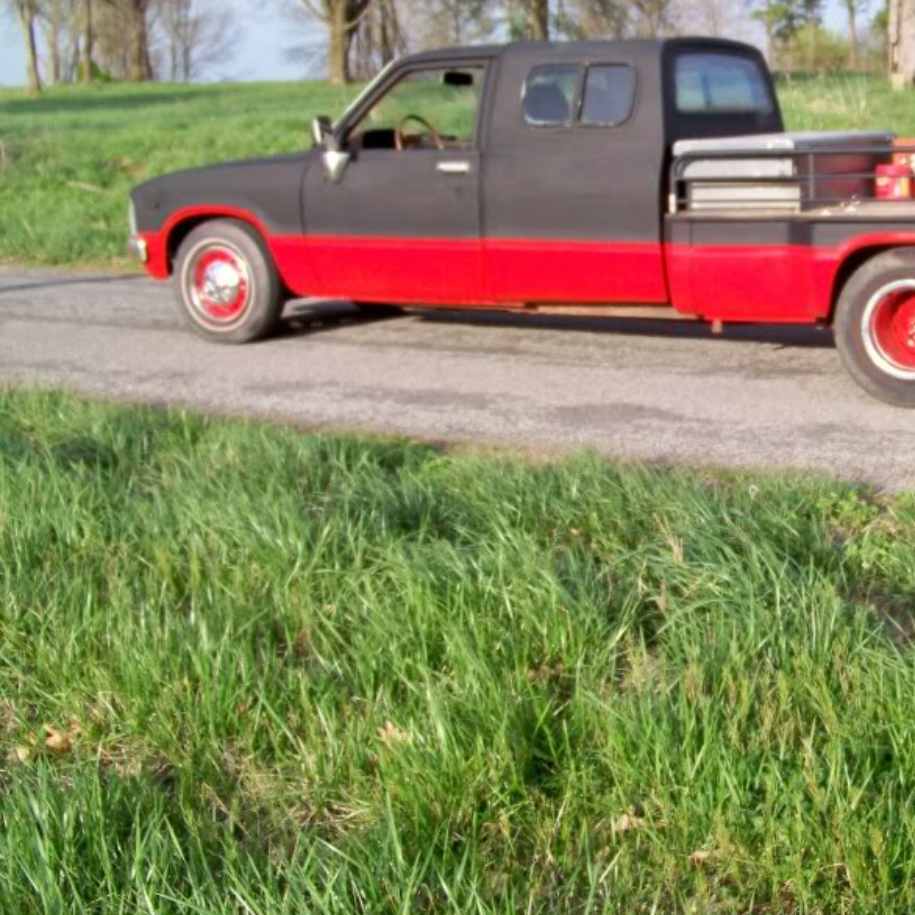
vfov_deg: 33.2
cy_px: 329
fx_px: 1525
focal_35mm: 51
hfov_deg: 32.0
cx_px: 798
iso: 64
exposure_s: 1/500
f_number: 2.8
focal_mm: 5.85
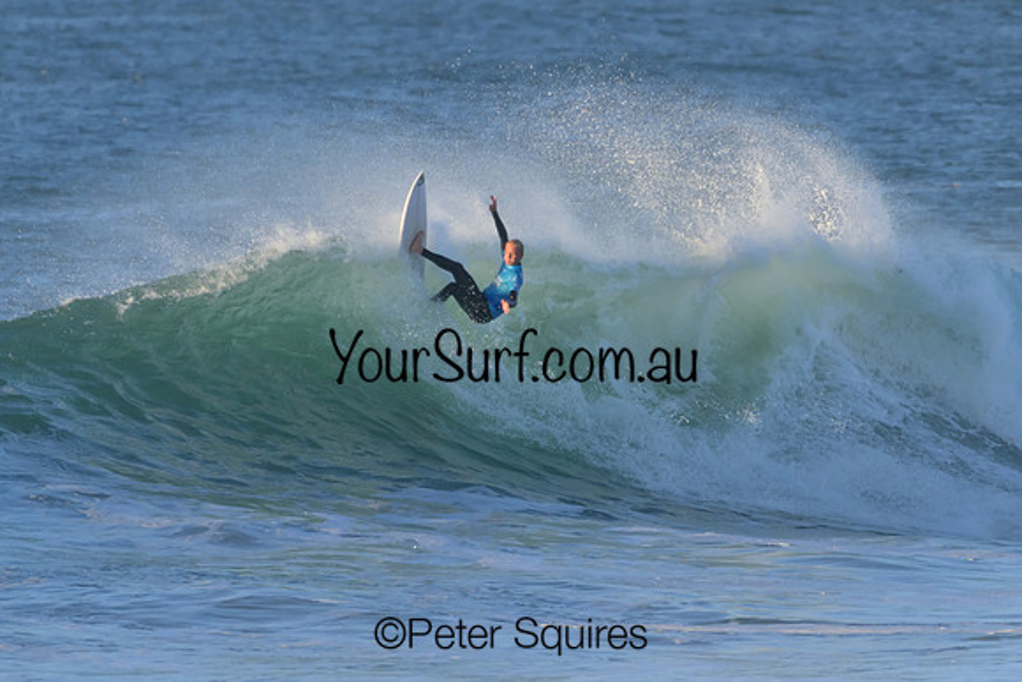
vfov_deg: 1.4
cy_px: 341
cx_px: 511
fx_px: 28394
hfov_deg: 2.1
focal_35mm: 1000
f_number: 11
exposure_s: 1/1600
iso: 3200
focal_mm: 1000
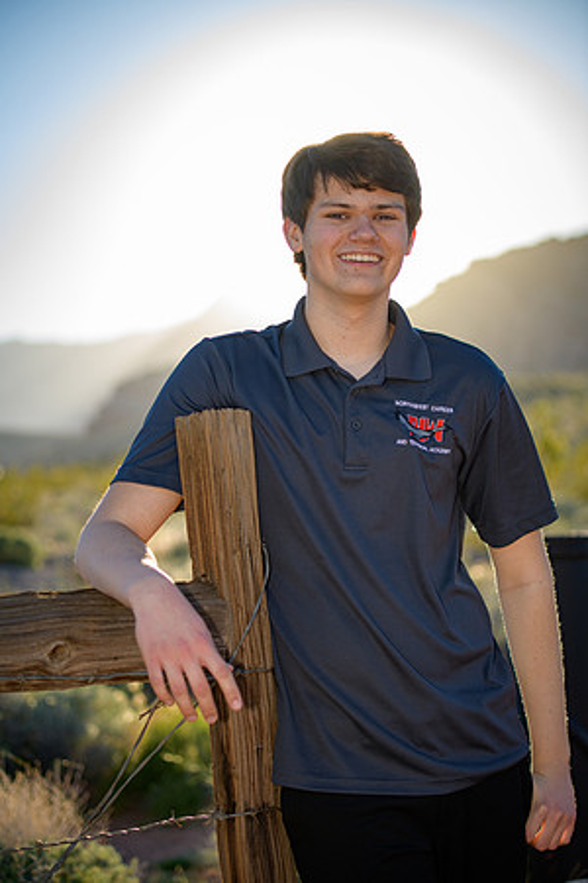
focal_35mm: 75
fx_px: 1837
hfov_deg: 18.2
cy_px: 442
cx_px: 294
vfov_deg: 27.0
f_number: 2.8
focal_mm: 75
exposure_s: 1/1250
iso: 250
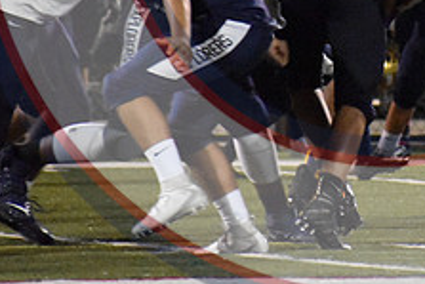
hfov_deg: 2.4
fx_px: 10124
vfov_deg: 1.6
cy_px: -41
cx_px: 379
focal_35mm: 857
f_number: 5.6
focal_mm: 220
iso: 12800
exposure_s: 1/320
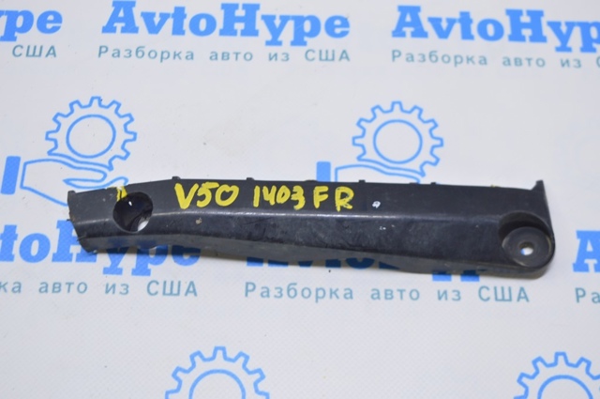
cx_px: 300
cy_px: 200
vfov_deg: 26.4
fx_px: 849
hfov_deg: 38.9
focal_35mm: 51
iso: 400
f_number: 5.6
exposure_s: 1/20
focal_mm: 34
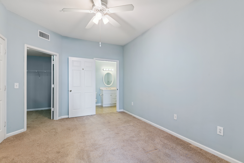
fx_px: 115
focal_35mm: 17
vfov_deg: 70.5
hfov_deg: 93.3
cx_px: 122
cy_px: 82
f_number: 8
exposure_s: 1/8
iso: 250
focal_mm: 17
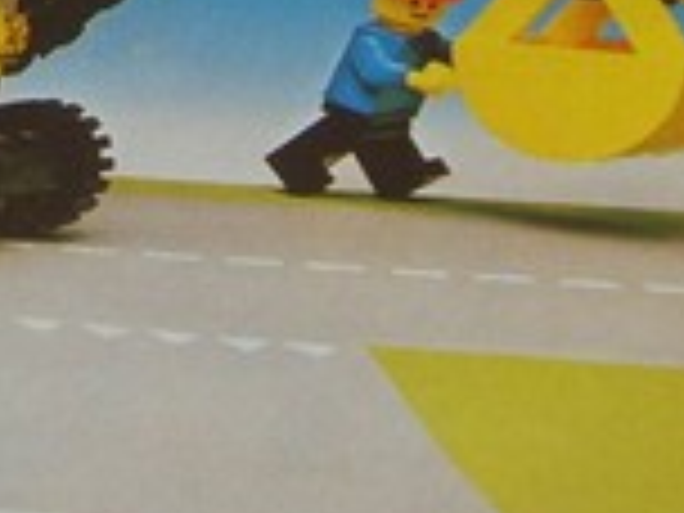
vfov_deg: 8.7
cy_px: -356
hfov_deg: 11.6
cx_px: -292
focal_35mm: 164
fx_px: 3241
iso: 100
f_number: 3.5
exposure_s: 1/45
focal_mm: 6.6
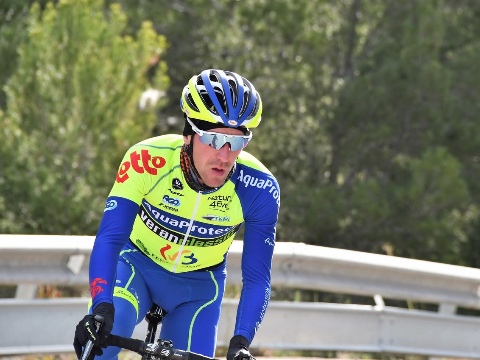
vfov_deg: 4.6
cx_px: 270
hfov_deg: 6.1
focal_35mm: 326
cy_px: 180
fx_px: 4520
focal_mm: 200
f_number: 9
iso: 1250
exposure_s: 1/1250
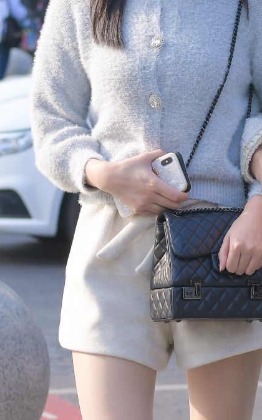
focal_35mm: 227
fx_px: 2596
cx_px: 192
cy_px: 378
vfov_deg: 9.2
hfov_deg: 5.8
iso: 320
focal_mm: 55
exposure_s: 1/1000
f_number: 4
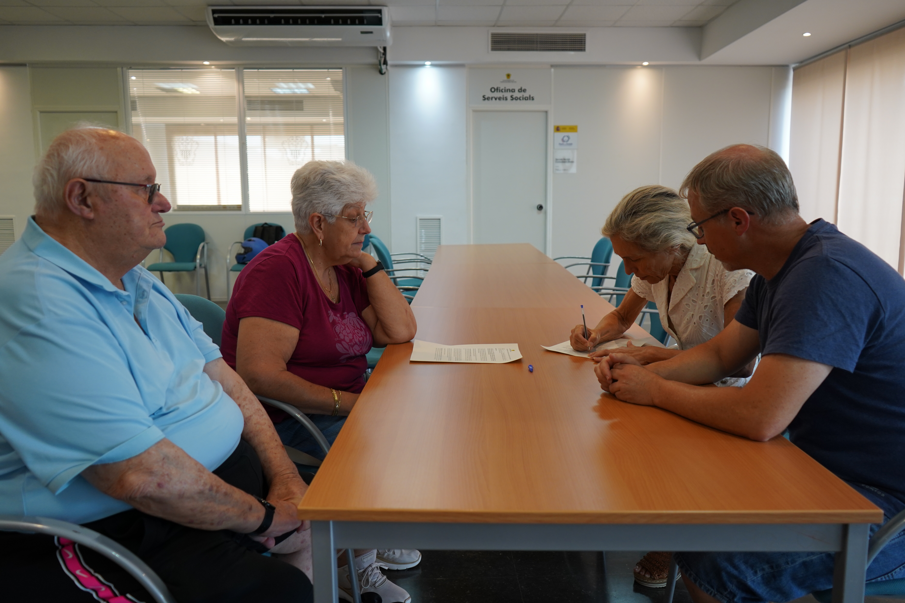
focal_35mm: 28
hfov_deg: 65.5
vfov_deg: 46.4
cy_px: 302
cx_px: 452
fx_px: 704
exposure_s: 1/160
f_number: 4
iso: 800
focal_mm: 28
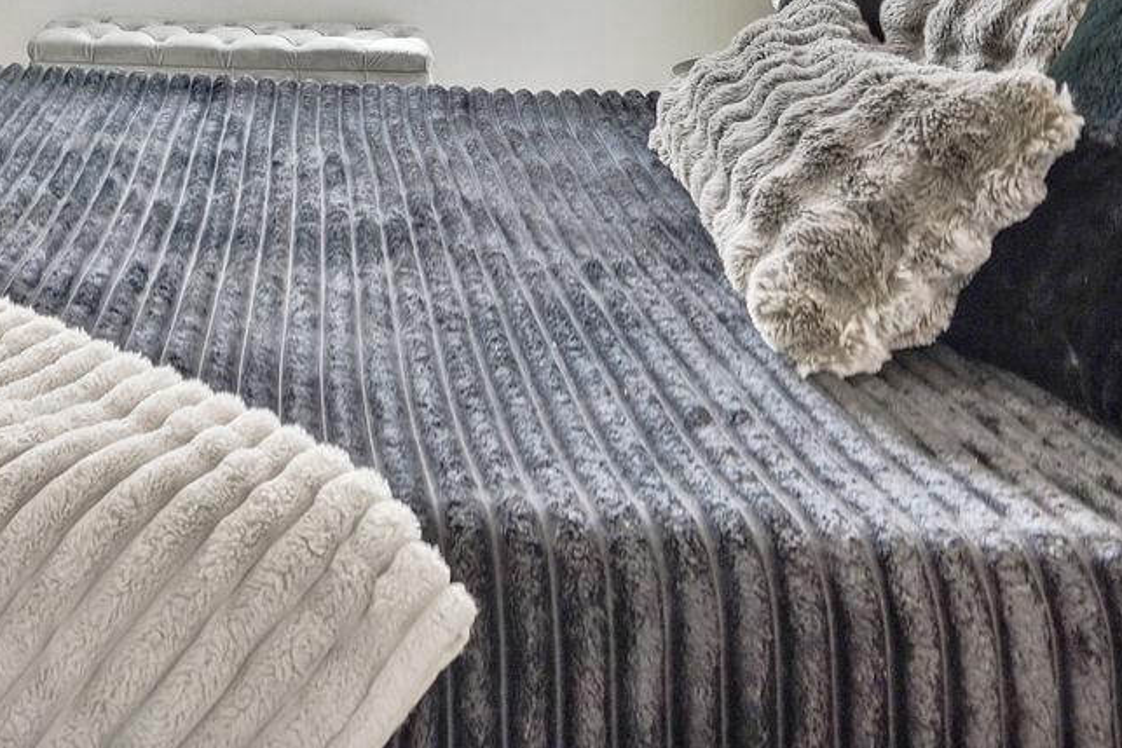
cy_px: -214
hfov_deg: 42.5
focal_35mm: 43
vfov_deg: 26.6
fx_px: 1340
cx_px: 159
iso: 500
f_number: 8
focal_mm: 16
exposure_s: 1/80
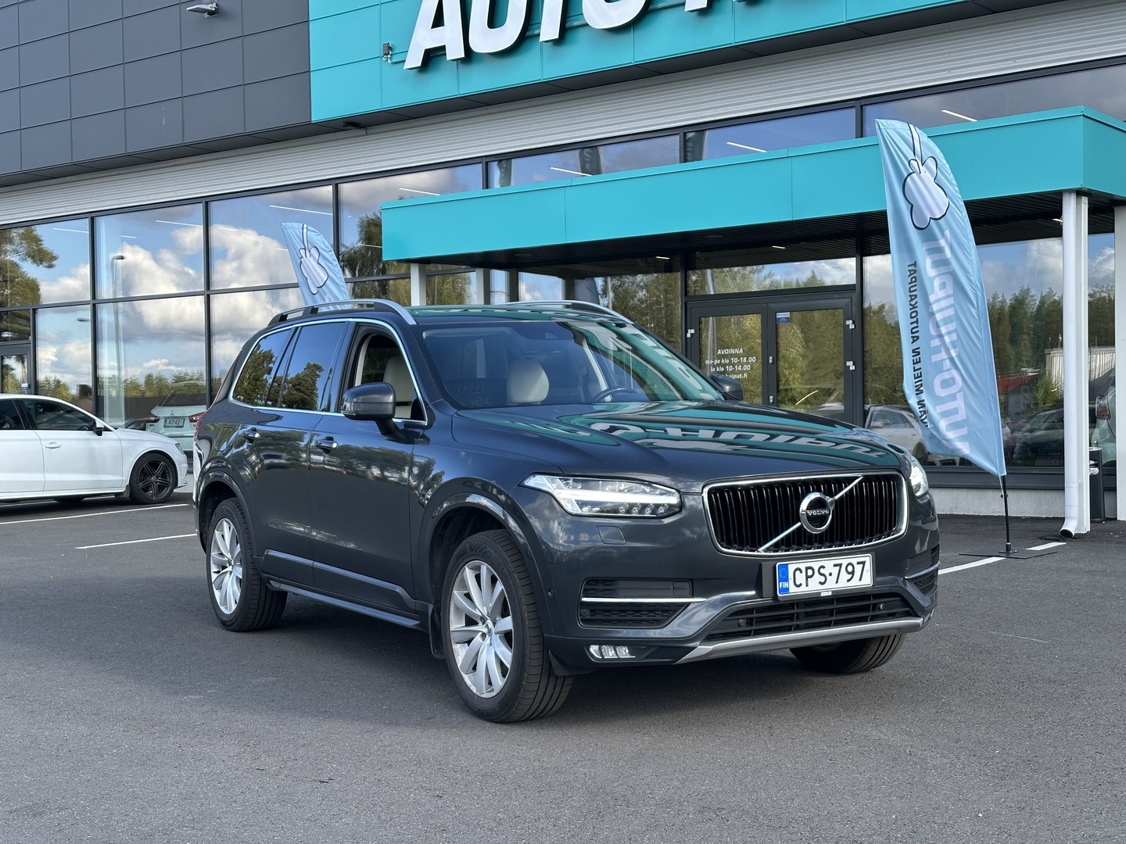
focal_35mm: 48
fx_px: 1561
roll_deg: +1.1
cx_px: 563
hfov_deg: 39.7
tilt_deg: -0.1
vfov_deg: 30.3
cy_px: 422
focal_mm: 6.86
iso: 64
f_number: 1.78
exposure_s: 1/487
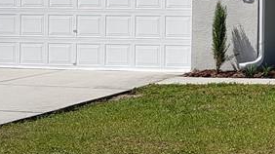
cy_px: 32
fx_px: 750
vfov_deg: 11.7
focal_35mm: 103
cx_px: 377
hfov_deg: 18.9
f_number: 1.7
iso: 40
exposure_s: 1/3224
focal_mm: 4.3
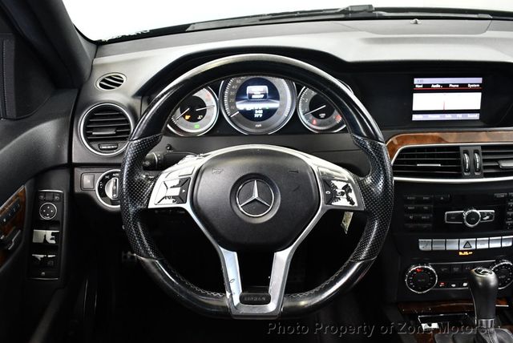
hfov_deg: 53.1
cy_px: 172
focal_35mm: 36
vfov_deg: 36.9
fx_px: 513
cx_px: 256
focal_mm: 18
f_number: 3.5
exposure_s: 1/80
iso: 3200
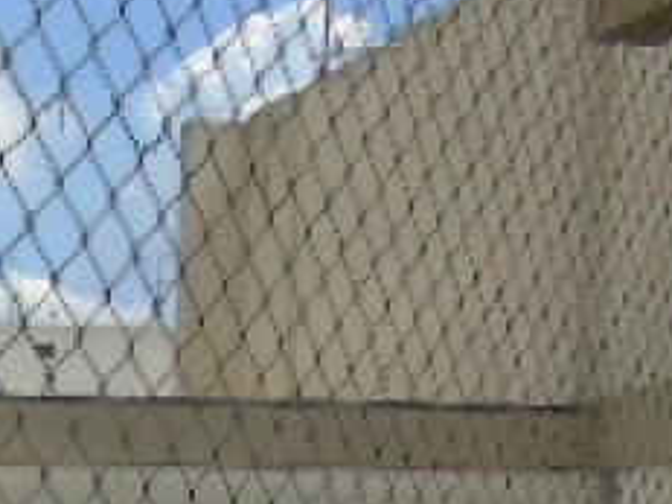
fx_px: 2154
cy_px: 839
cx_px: -471
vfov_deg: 12.4
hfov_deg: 15.6
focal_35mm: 111
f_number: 4.3
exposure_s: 1/1000
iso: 80
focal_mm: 4.4
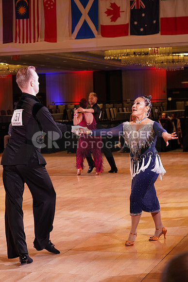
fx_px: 689
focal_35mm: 88
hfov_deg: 15.5
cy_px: 141
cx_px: 94
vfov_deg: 23.1
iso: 1600
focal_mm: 88
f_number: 5
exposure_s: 1/160
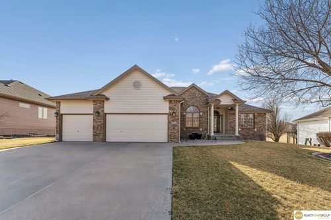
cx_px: 166
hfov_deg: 104.3
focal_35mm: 14
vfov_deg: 81.2
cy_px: 110
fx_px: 129
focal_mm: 14
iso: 200
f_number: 8
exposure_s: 1/500
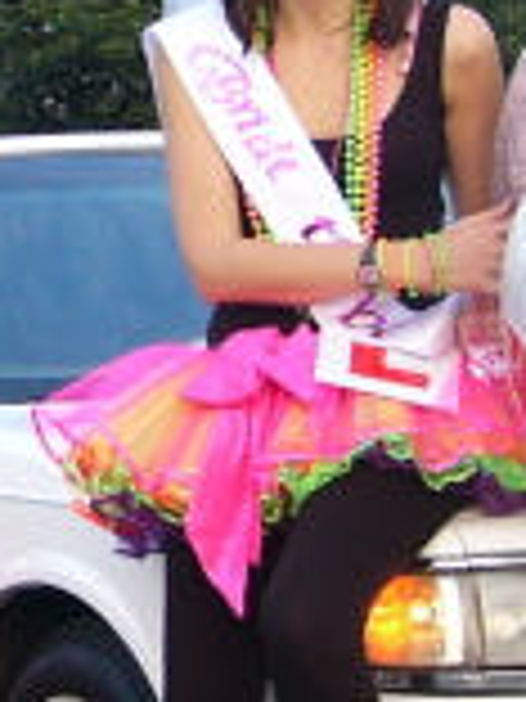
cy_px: 356
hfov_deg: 9.0
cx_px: -225
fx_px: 3262
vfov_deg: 12.3
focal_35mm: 161
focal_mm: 6.5
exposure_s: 1/60
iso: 75
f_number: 2.8
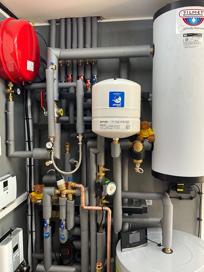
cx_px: 102
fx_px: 228
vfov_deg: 61.7
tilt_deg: -3.8
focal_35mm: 29
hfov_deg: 48.2
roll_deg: +0.3
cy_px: 136
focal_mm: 3
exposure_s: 1/50
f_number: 1.8
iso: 40
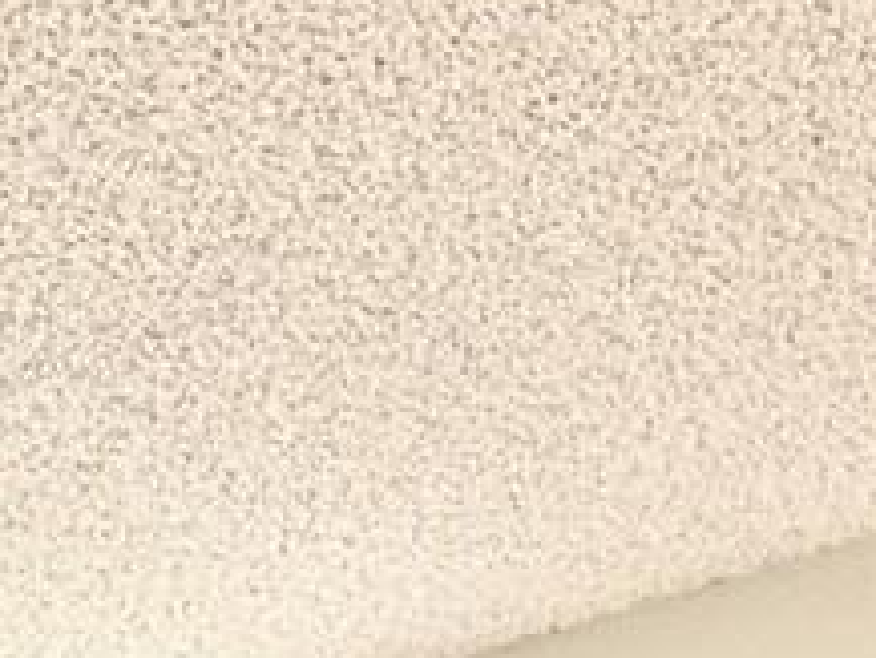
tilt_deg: -7.3
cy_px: 1958
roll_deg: +0.4
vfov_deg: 10.4
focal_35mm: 103
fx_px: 2608
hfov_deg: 17.0
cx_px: -492
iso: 50
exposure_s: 1/159
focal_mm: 2.22
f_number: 2.2
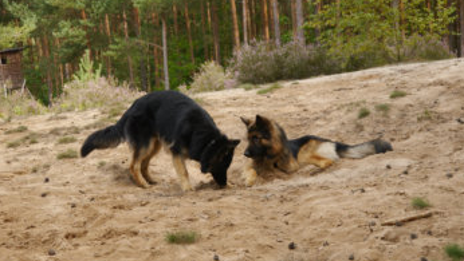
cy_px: 158
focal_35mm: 93
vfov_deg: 13.0
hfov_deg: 22.9
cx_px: 235
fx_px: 1145
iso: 500
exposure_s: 1/500
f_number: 5.6
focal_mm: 42
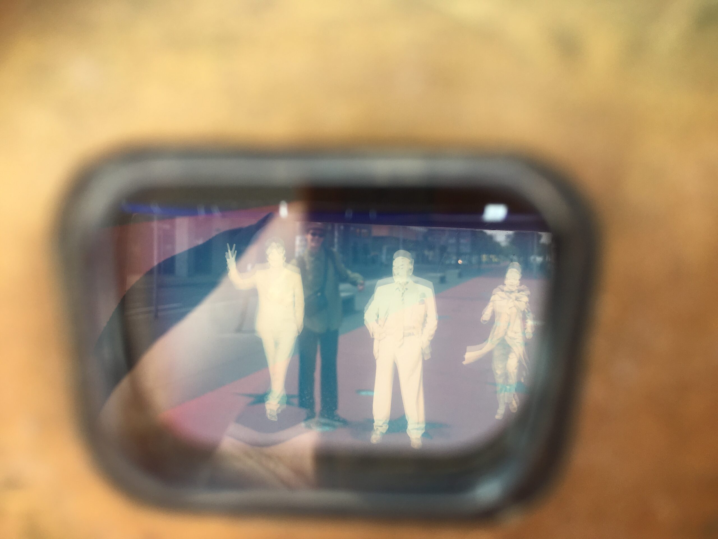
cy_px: 270
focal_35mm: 29
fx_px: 602
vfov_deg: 48.2
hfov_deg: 61.7
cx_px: 359
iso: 25
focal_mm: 4.15
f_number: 2.2
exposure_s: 1/218
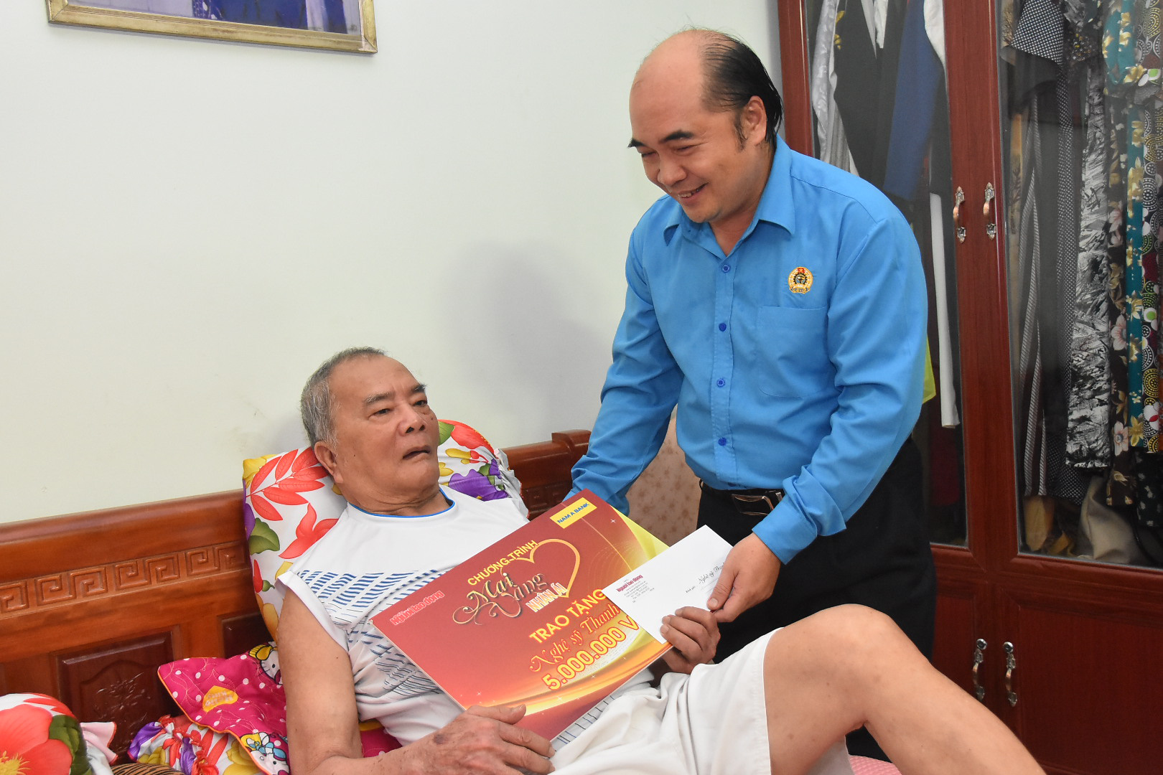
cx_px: 582
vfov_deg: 36.9
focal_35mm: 36
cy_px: 388
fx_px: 1163
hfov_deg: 53.1
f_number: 3.8
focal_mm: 24
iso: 3200
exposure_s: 1/200
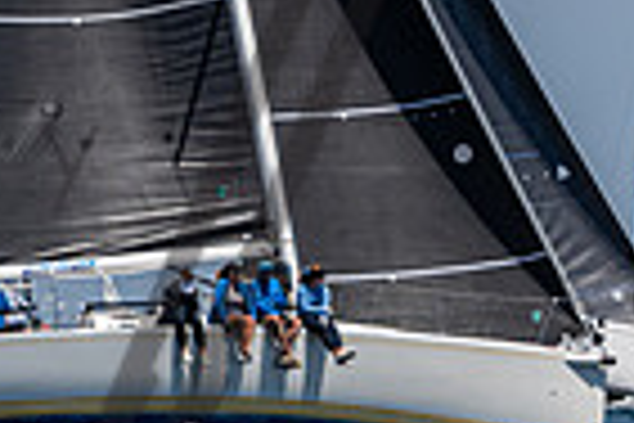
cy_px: -115
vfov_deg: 1.4
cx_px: 130
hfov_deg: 2.0
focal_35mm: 1011
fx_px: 17803
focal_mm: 185
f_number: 8
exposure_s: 1/2000
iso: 400
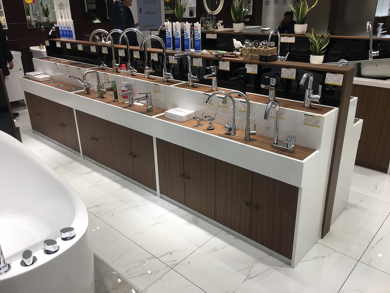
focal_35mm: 29
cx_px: 195
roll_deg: +0.5
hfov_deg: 61.7
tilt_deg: -22.1
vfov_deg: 48.2
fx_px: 327
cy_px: 146
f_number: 2.2
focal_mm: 4.15
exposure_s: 1/100
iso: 25
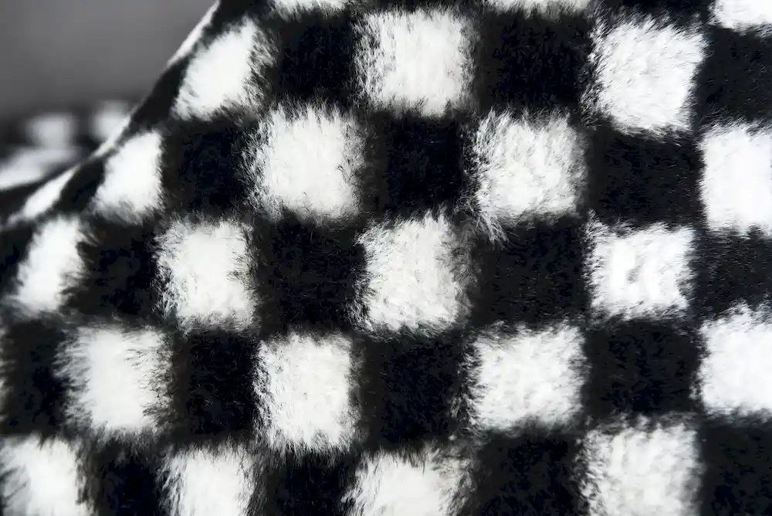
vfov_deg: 19.5
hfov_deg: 28.8
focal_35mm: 70
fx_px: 1502
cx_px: 386
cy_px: 258
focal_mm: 70
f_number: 9
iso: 320
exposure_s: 1/125
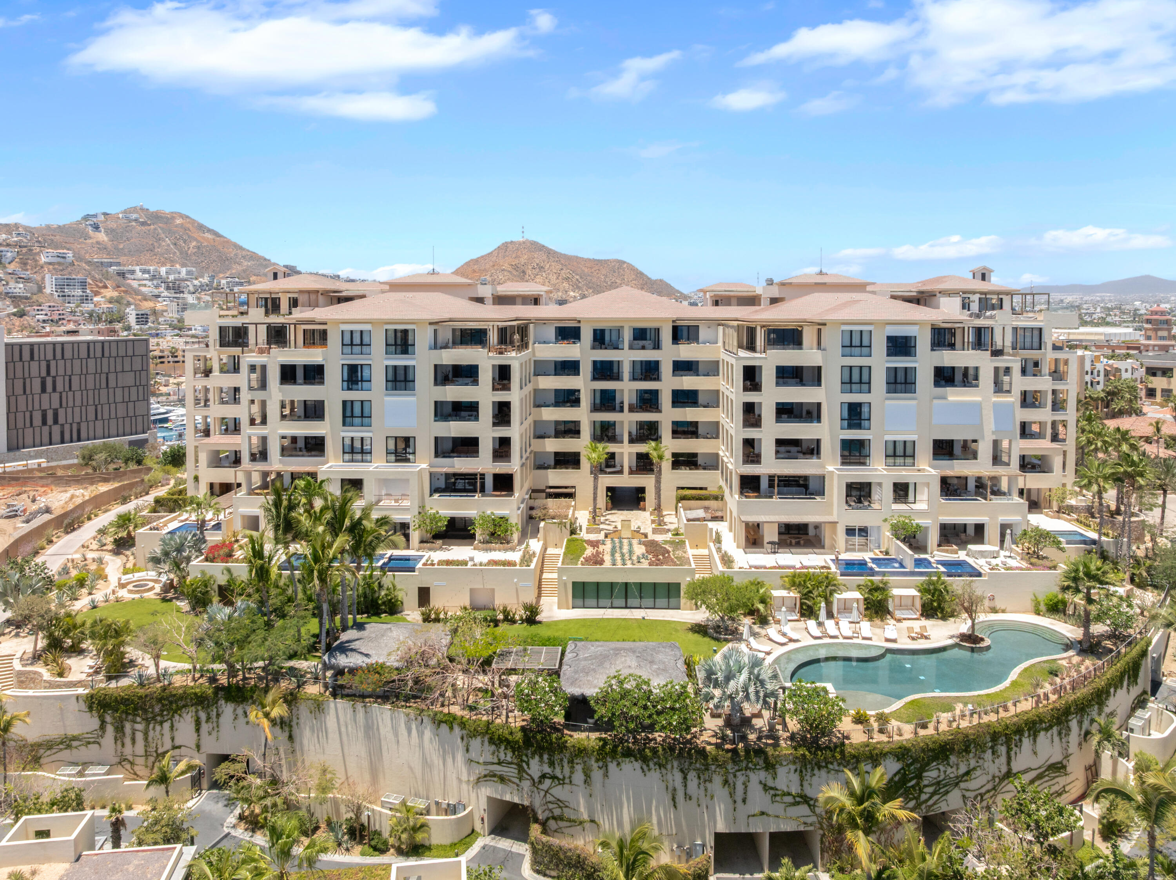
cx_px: 588
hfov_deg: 71.6
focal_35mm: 24
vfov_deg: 56.8
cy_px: 440
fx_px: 815
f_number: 7.1
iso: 100
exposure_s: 1/80
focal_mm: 12.29
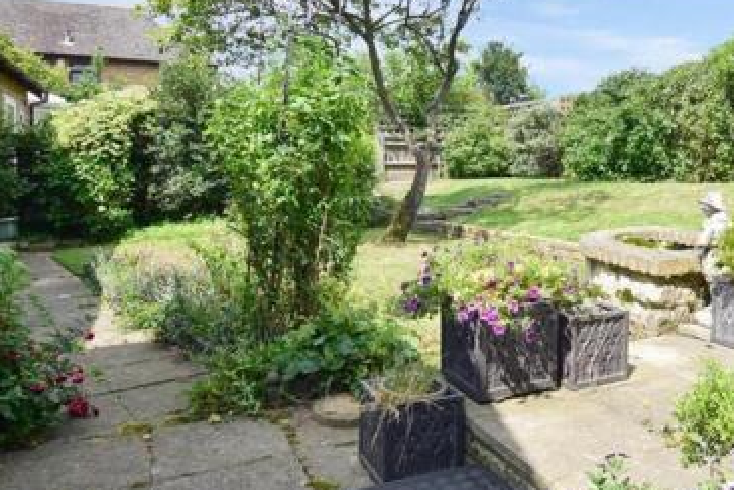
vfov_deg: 47.6
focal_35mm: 27
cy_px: 187
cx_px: 498
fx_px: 551
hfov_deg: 65.3
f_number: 11
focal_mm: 10
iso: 400
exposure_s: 1/500
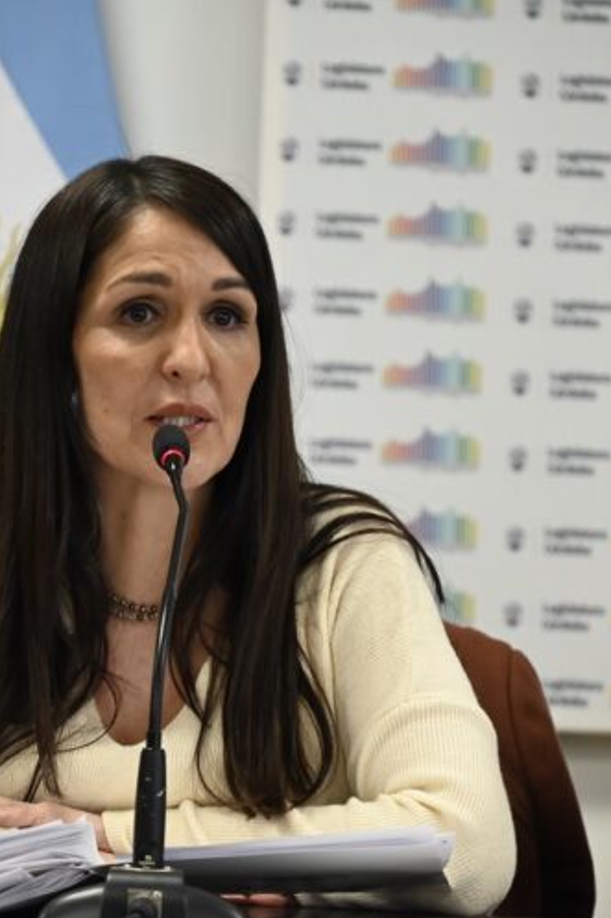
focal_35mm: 302
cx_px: 218
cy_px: 460
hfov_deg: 4.5
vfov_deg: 6.8
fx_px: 7693
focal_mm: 200
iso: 3200
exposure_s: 1/160
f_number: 6.3
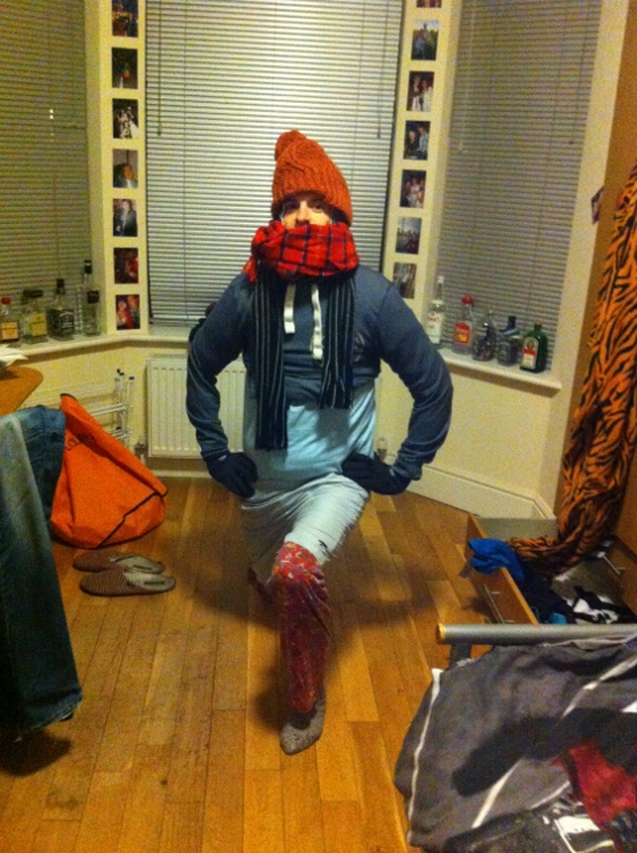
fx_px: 861
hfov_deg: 40.6
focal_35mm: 35
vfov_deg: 52.7
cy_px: 426
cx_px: 318
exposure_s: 1/15
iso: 1000
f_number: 2.8
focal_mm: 3.85
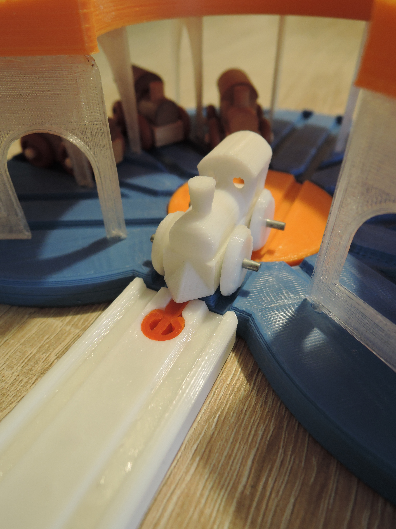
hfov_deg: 56.8
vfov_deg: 71.6
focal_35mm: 24
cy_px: 264
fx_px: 366
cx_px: 198
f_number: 2.8
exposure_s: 1/30
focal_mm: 5.1
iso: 320
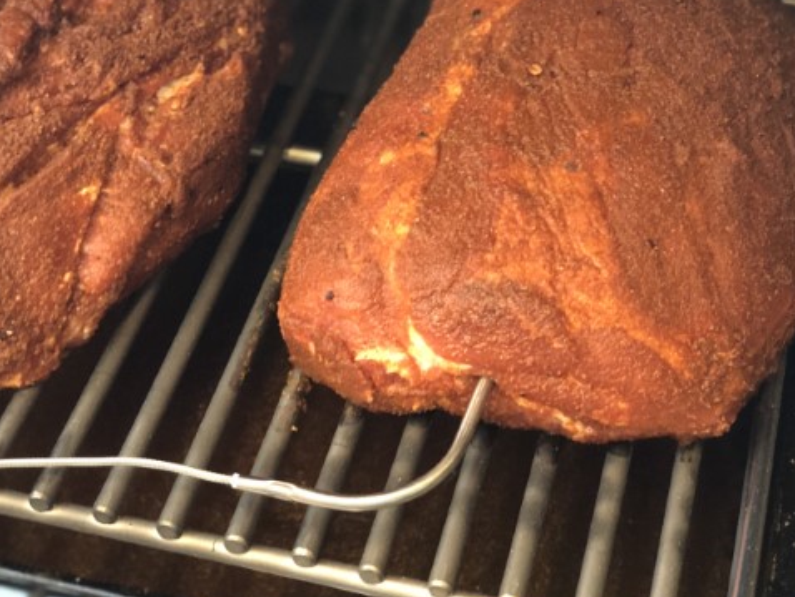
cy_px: 186
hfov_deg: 22.4
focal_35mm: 87
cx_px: 279
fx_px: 1999
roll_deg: +0.8
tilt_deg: -39.7
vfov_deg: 16.9
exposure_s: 1/13
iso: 160
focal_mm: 6
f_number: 2.4
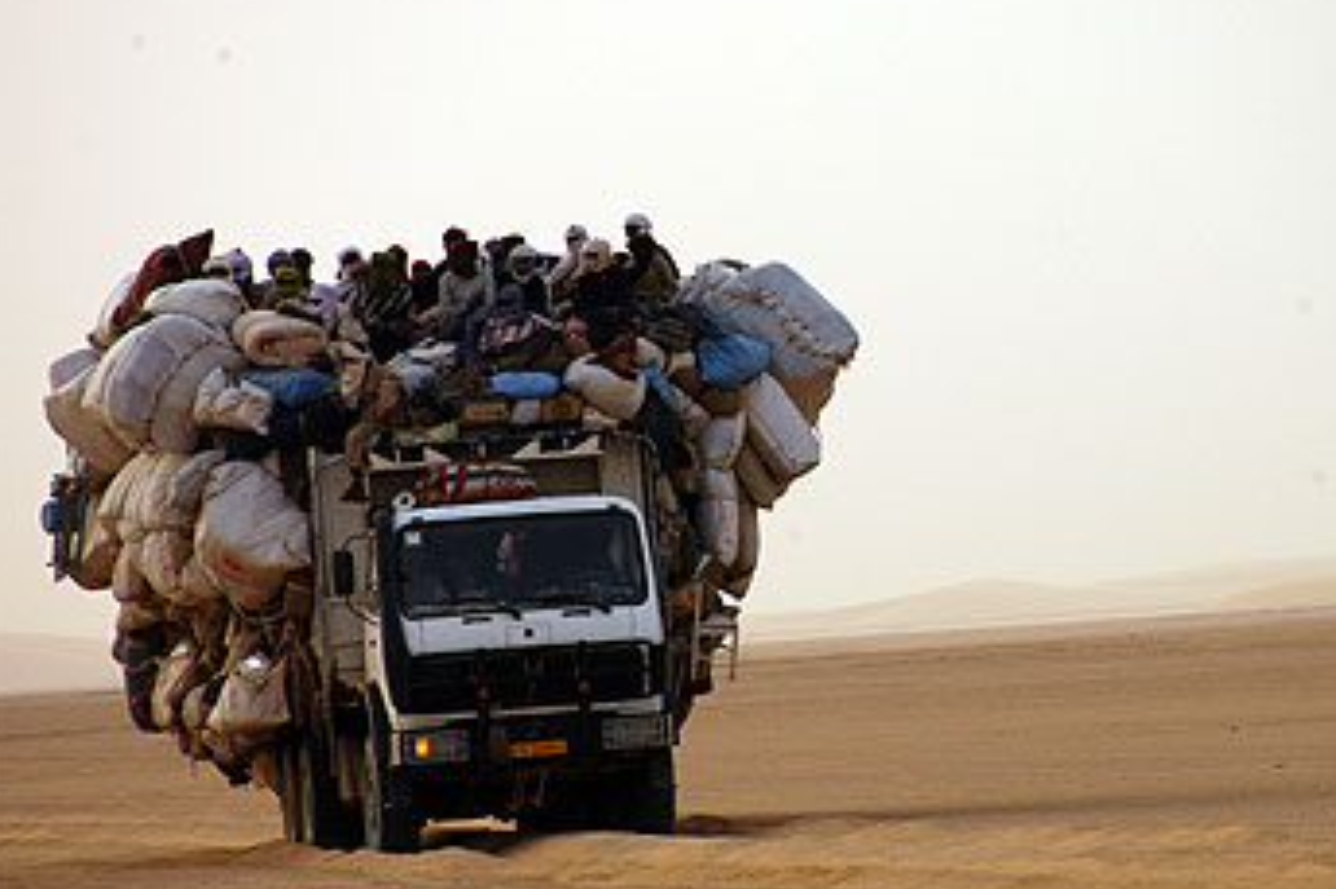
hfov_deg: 5.3
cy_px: 491
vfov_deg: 3.5
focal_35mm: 392
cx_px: 851
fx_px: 14540
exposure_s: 1/320
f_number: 5.6
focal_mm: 200
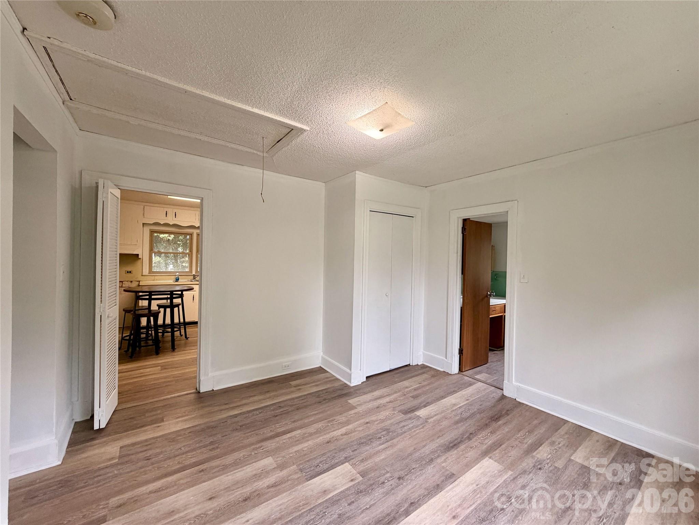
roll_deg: -1.1
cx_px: 350
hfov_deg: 102.1
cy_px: 262
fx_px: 283
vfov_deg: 85.7
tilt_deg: -0.3
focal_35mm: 14
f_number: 2.2
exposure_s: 1/60
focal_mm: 2.22
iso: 160
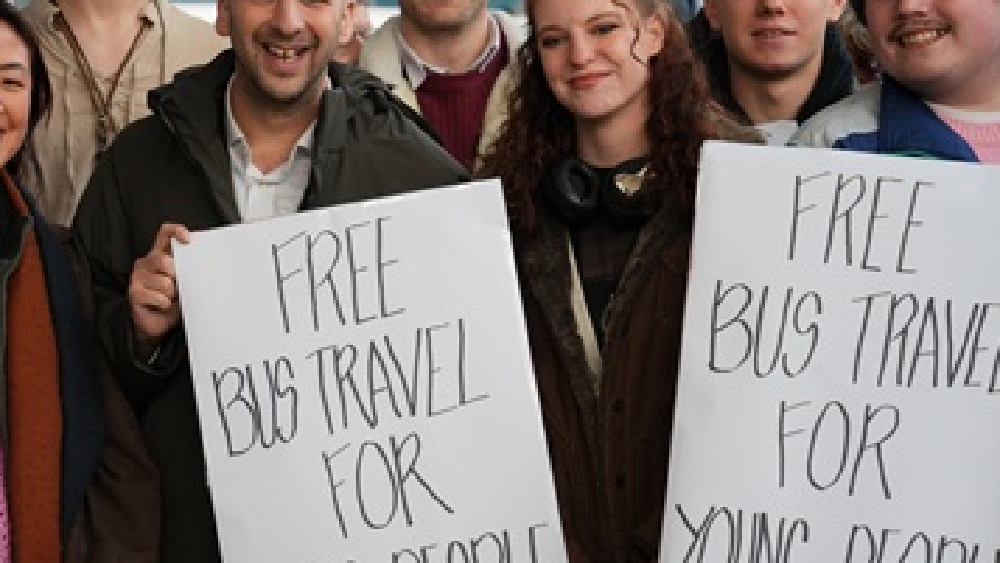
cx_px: 303
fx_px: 4907
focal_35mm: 185
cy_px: 119
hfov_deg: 11.6
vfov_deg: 6.6
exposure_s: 1/160
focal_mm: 126
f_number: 5
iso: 800
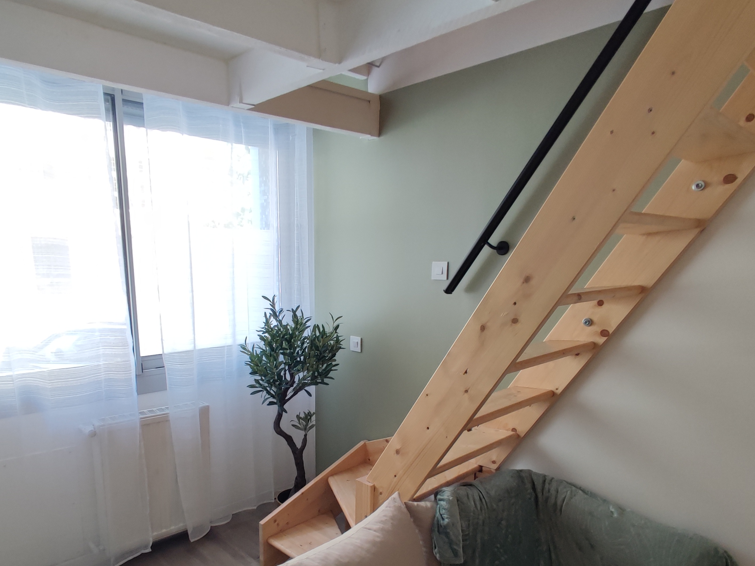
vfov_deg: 57.8
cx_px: 328
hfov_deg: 73.6
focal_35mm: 23
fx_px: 502
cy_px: 371
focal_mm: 1.65
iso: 63
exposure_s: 1/33
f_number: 2.2
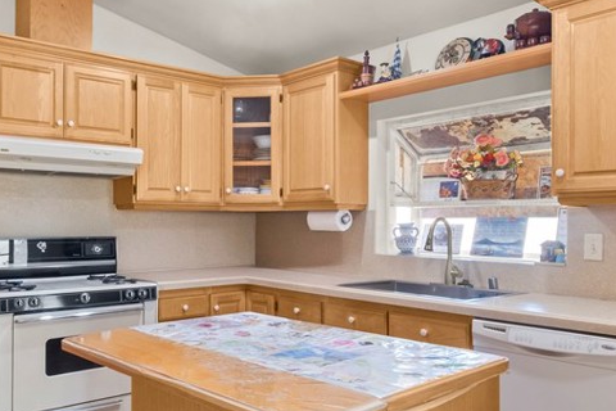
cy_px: 219
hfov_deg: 58.1
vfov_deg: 41.1
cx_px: 240
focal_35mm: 32
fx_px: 548
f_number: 9
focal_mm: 10
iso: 250
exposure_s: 1/1.25
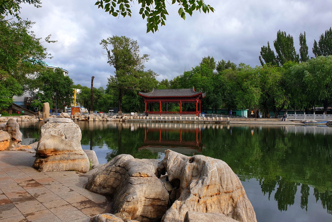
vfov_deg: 46.4
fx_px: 258
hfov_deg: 65.5
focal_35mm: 28
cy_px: 102
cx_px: 168
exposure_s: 1/702
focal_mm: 4.3
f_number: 2.4
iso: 50
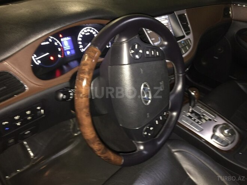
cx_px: 124
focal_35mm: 29
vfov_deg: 48.2
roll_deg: -5.7
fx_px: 207
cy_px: 92
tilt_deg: -36.4
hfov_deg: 61.7
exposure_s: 1/17
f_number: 2.2
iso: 200
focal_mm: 4.15
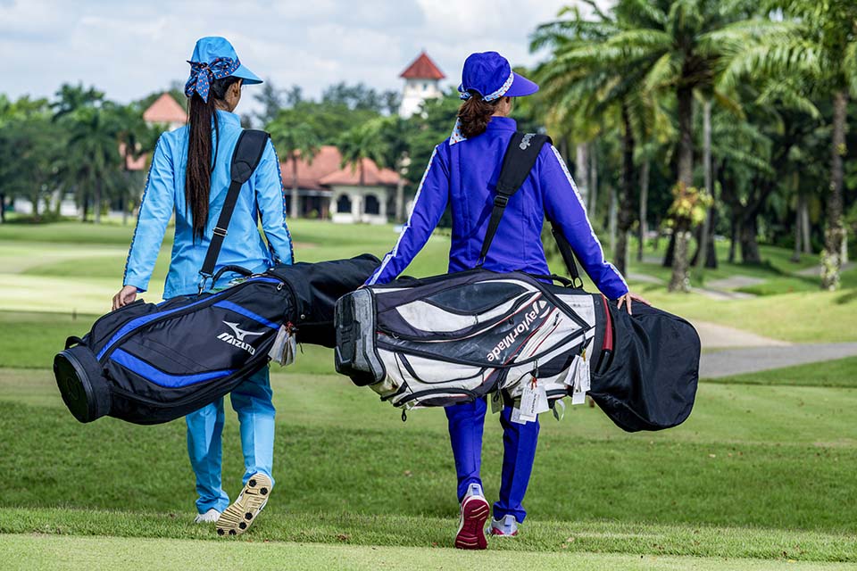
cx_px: 428
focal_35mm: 200
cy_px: 286
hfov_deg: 10.3
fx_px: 4761
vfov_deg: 6.9
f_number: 9
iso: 50
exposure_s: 1/200
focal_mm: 200
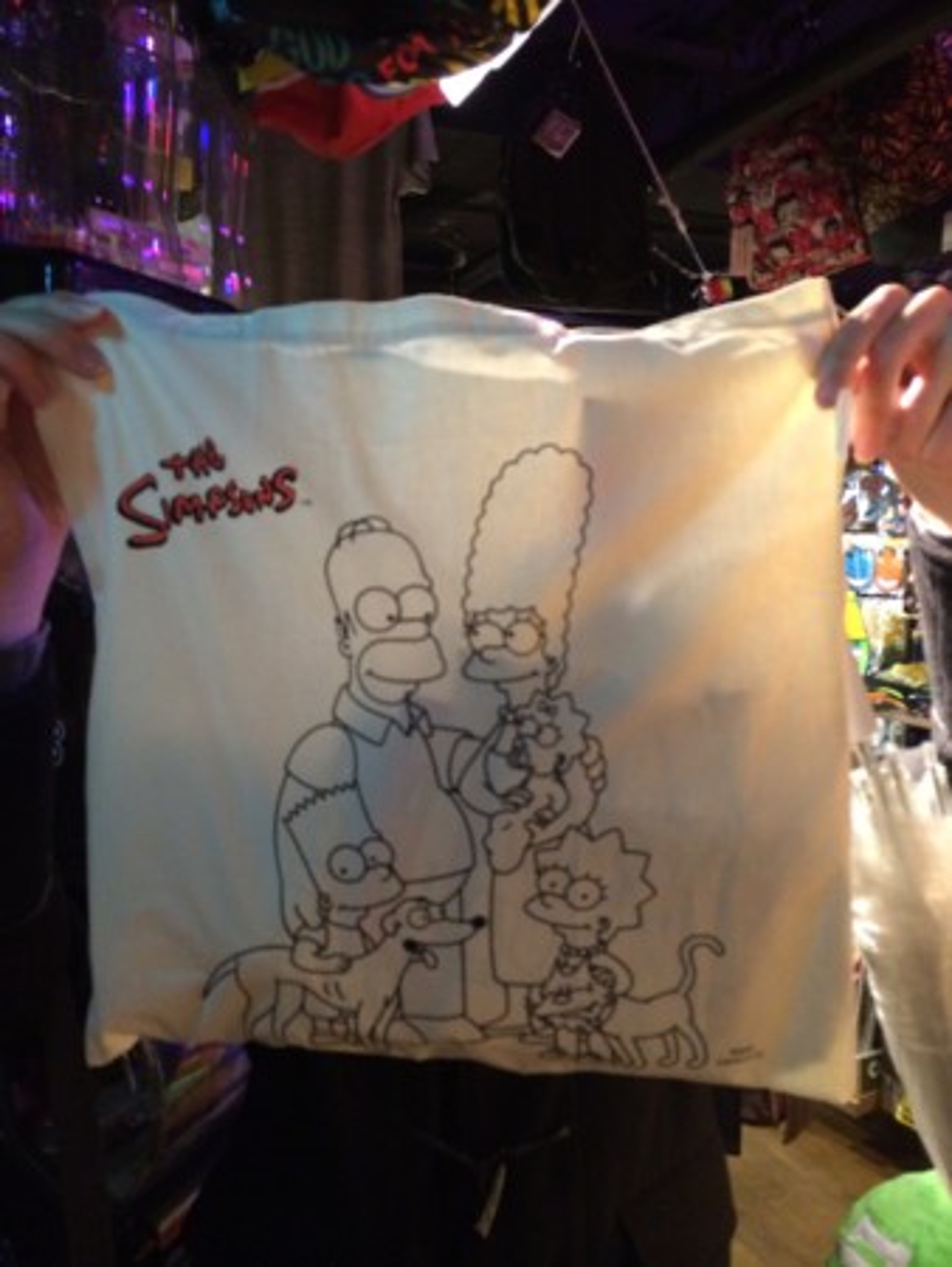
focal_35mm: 30
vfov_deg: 59.9
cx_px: 476
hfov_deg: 46.8
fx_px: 1099
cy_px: 634
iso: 320
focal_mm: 4.12
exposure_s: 1/20
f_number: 2.2
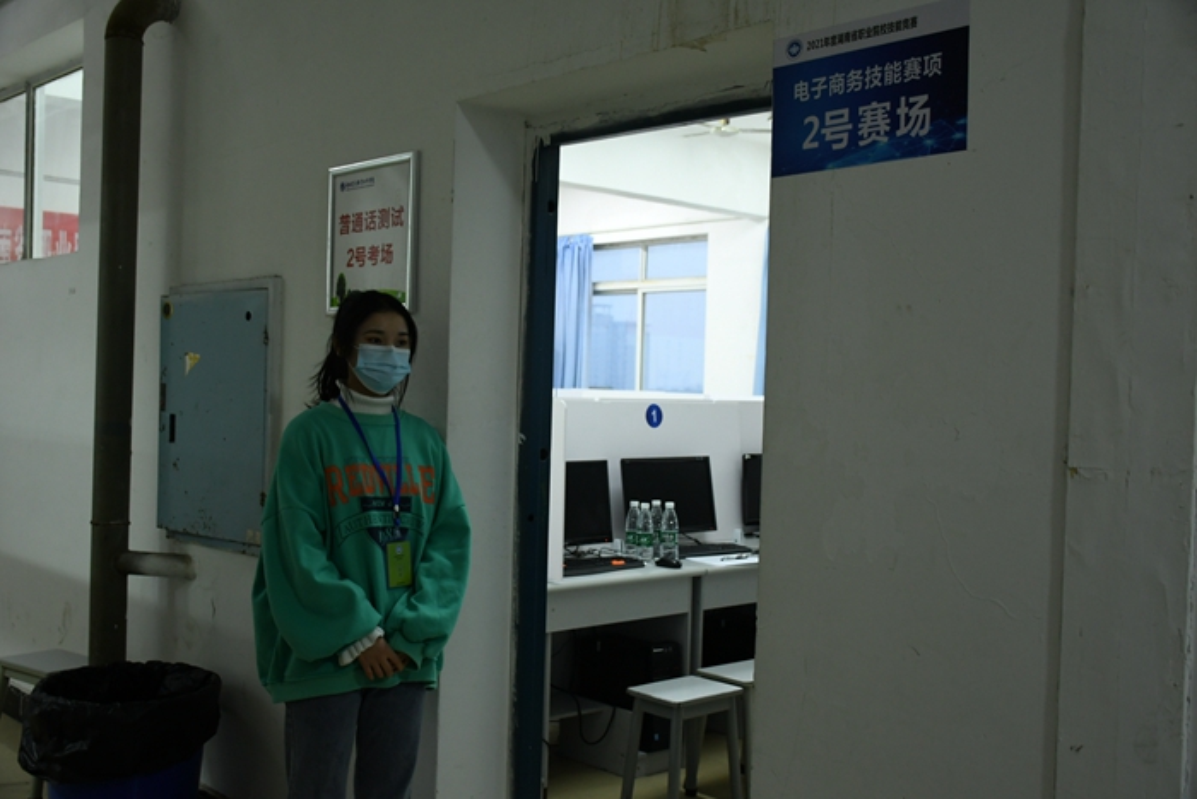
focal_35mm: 39
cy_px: 400
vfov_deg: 34.2
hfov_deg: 49.5
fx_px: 1297
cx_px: 598
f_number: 4
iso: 1250
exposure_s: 1/25
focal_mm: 26
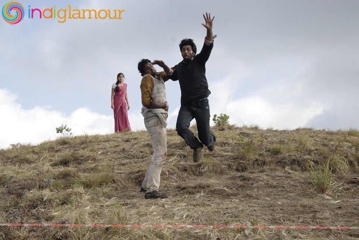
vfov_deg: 18.2
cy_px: 120
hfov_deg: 27.0
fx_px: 749
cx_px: 180
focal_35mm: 75
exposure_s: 1/250
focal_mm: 50
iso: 200
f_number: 8
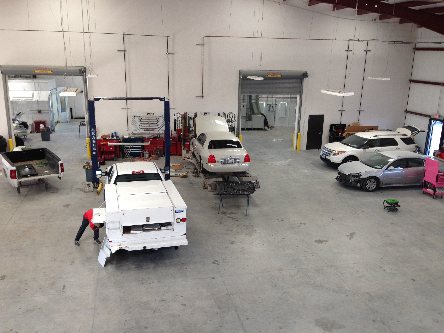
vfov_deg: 42.9
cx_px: 222
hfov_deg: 55.4
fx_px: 423
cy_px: 166
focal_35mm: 33
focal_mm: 4.12
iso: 64
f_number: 2.4
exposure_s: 1/60
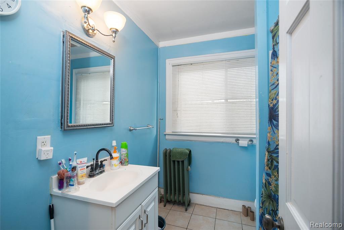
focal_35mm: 30
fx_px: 287
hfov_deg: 61.9
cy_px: 115
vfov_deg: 43.6
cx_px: 172
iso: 320
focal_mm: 30
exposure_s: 1/3
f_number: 9
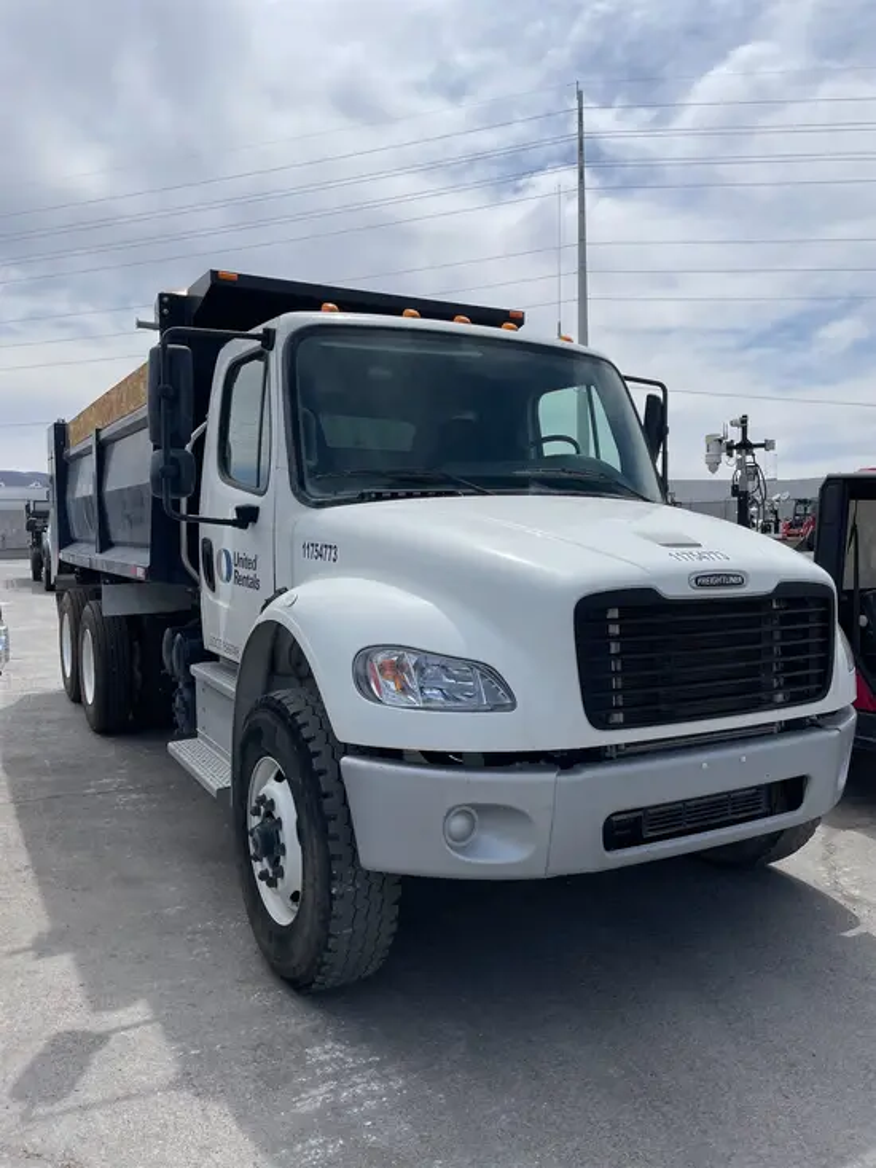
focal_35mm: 26
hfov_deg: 53.1
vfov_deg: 67.3
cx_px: 438
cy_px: 584
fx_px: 877
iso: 32
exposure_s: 1/6494
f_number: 1.6
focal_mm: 4.2
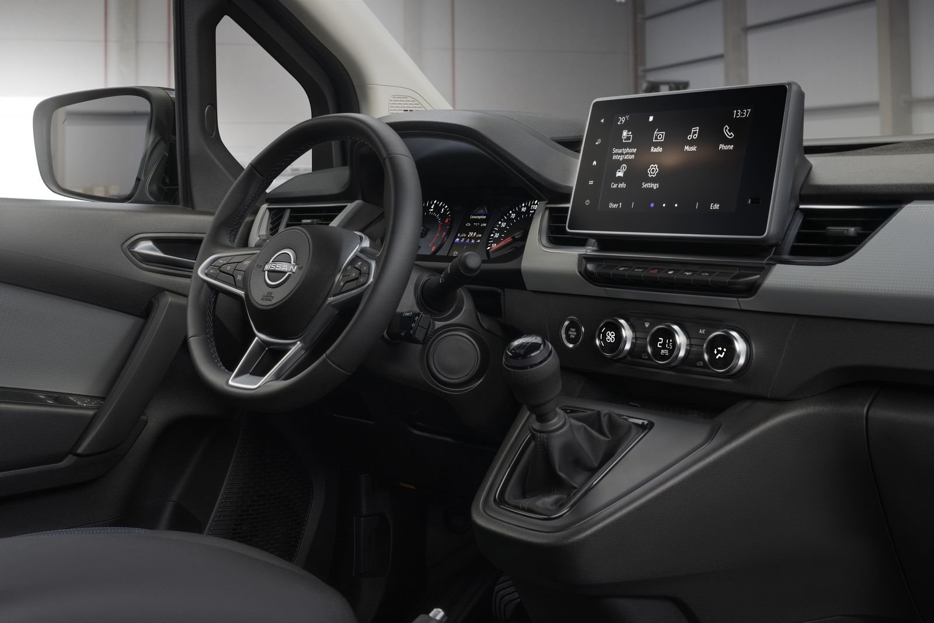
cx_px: 467
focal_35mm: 44
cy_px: 312
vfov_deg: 30.5
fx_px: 1142
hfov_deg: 44.5
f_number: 6.3
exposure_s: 1/3
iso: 1000
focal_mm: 44
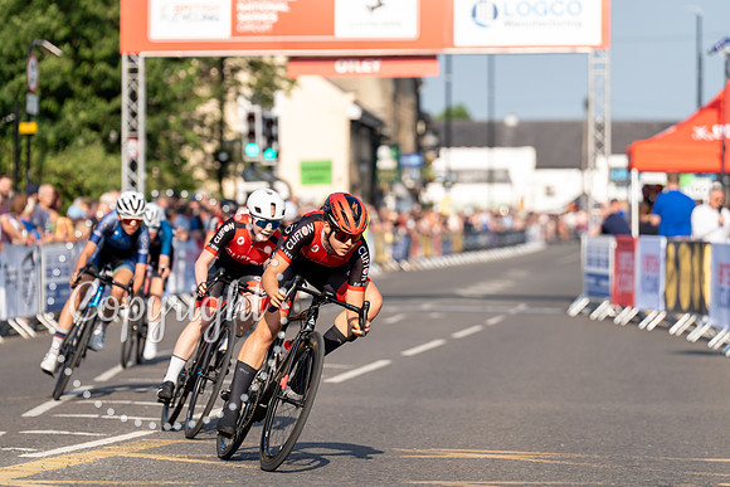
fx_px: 3813
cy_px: 244
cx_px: 365
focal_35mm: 188
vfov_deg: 7.3
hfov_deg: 10.9
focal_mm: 185
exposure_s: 1/1000
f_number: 4
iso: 160
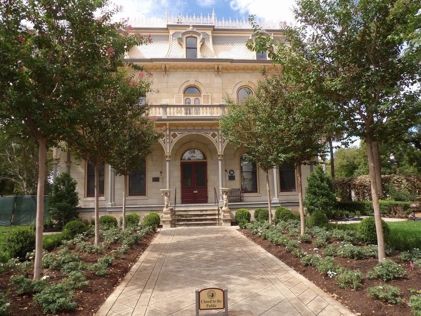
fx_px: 292
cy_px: 158
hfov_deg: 71.6
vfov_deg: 56.8
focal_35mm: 24
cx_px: 210
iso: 100
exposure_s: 1/548
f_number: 3.2
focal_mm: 4.3
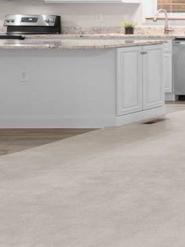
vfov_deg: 26.1
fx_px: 499
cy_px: -11
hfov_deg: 11.4
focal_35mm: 70
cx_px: 560
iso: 100
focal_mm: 11
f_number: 4.8
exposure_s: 1.6
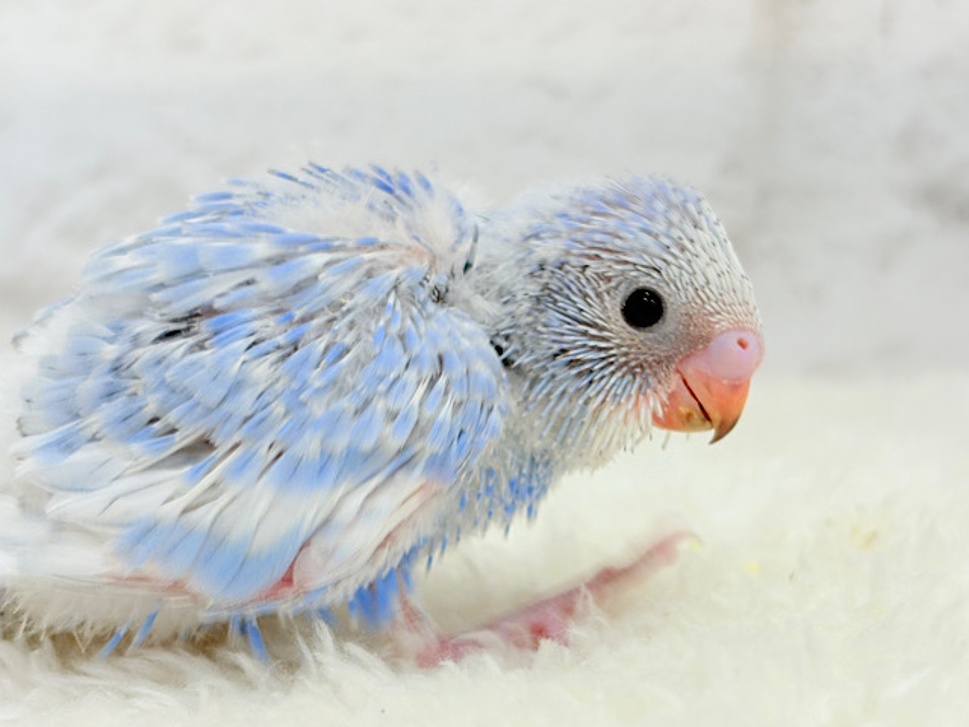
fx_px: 1456
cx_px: 484
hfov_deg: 36.8
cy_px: 364
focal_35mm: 52
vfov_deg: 28.0
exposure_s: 1/50
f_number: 1.6
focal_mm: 5.96
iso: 32
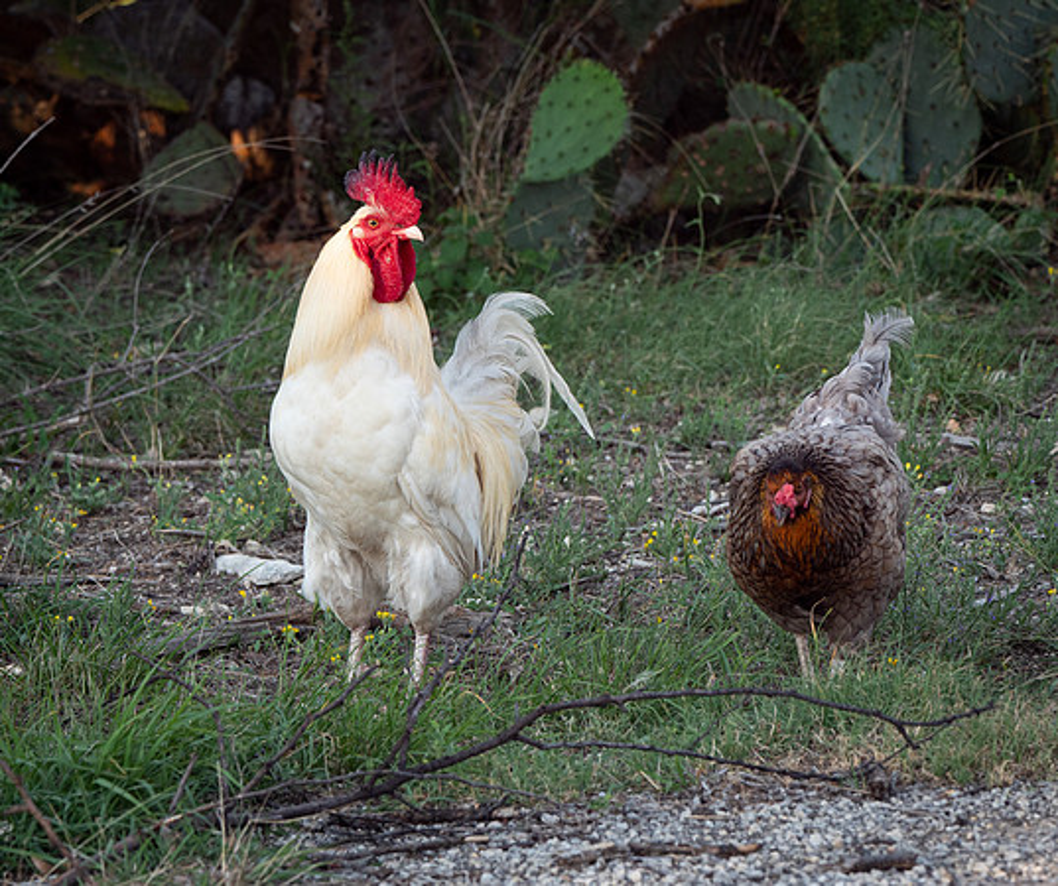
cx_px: 486
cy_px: 404
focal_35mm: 279
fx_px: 8905
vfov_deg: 5.7
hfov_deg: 6.8
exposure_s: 1/500
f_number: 5.6
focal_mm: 111
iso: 200
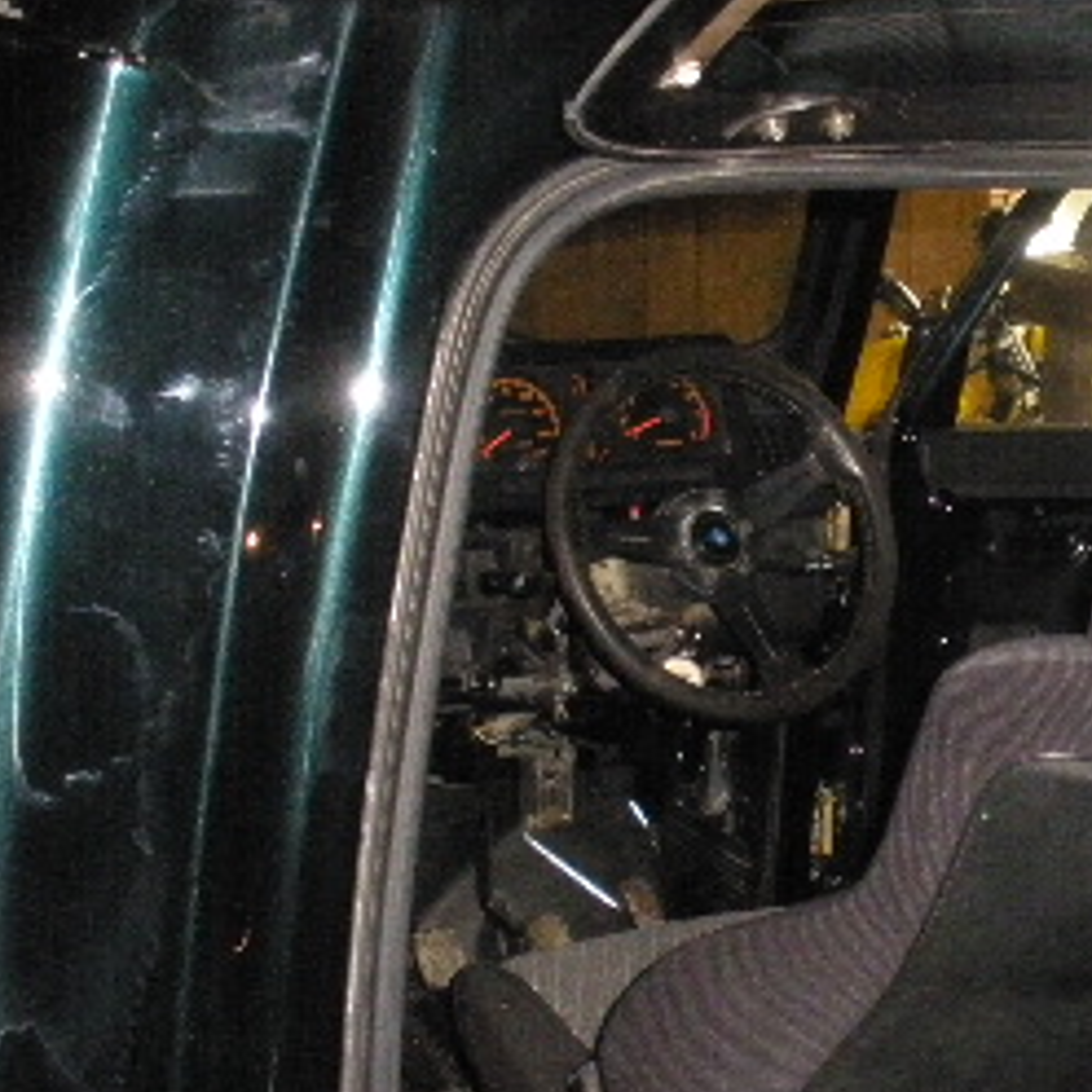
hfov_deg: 20.8
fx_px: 2927
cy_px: 621
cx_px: 951
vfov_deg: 21.1
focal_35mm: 82
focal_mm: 6.3
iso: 640
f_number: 3.5
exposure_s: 1/30
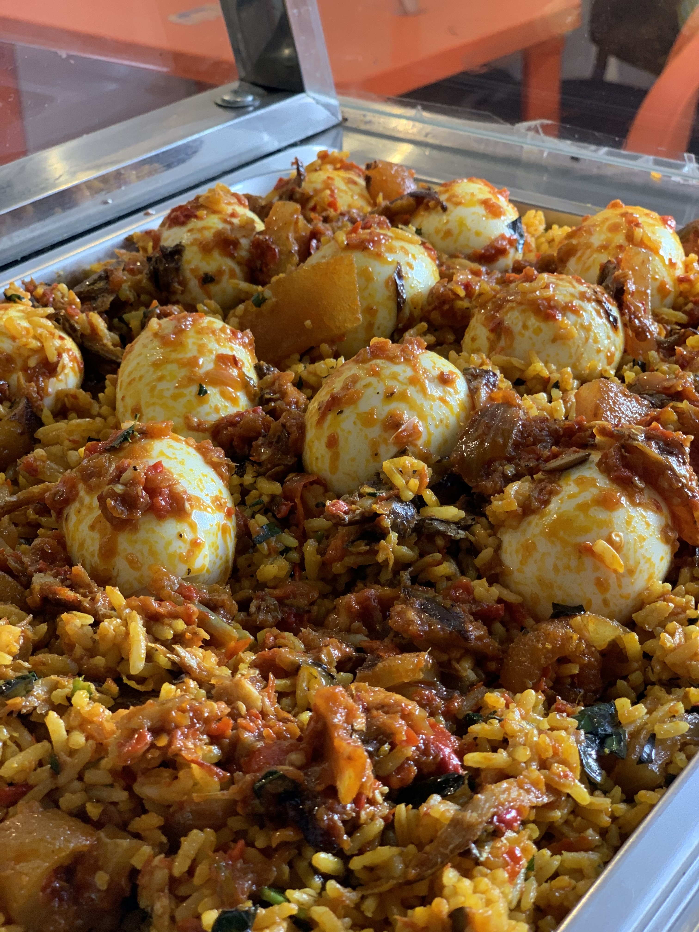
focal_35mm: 52
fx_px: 1400
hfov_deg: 28.0
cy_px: 466
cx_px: 350
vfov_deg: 36.8
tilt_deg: -30.4
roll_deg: +1.9
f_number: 2.4
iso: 160
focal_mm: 6
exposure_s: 1/50
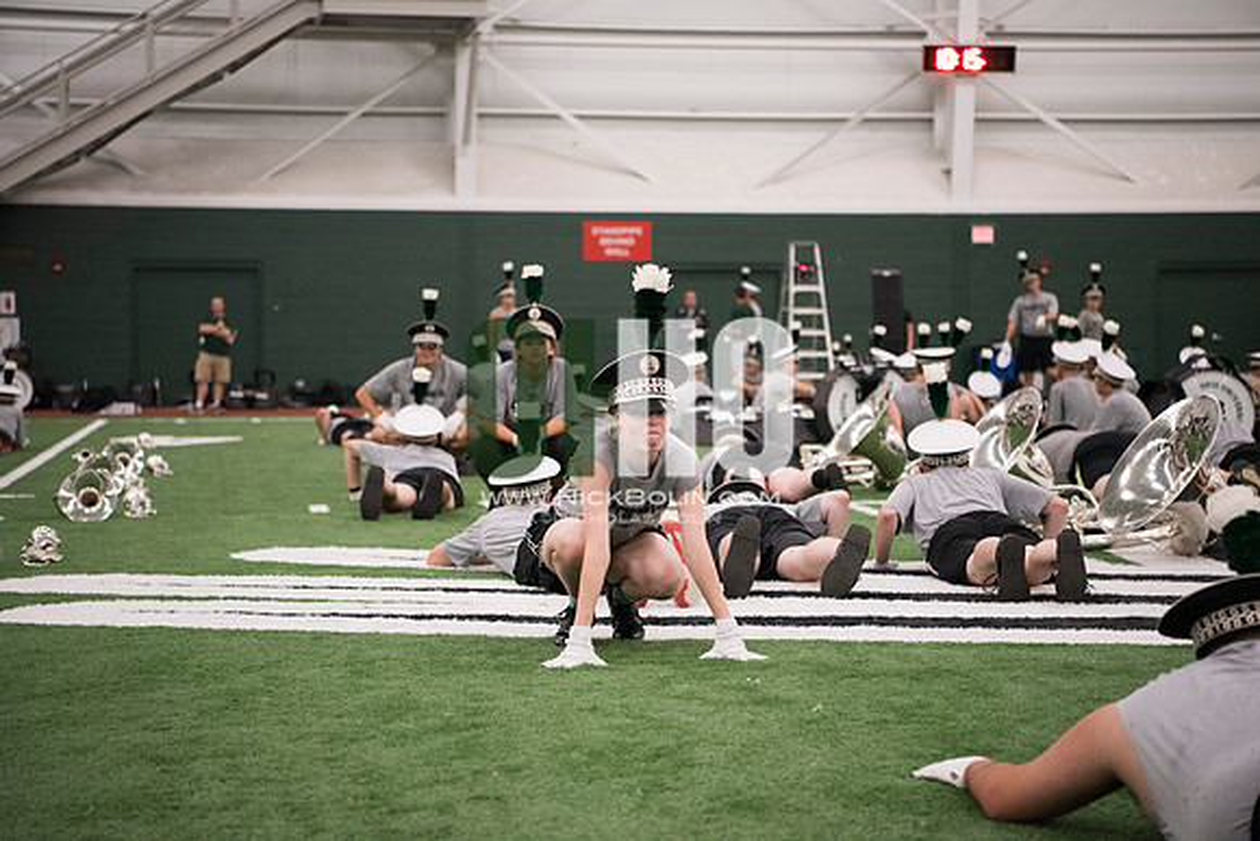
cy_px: 420
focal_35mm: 70
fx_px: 2450
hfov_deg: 28.8
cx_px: 630
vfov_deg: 19.5
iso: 3200
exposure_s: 1/320
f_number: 3.2
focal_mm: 70
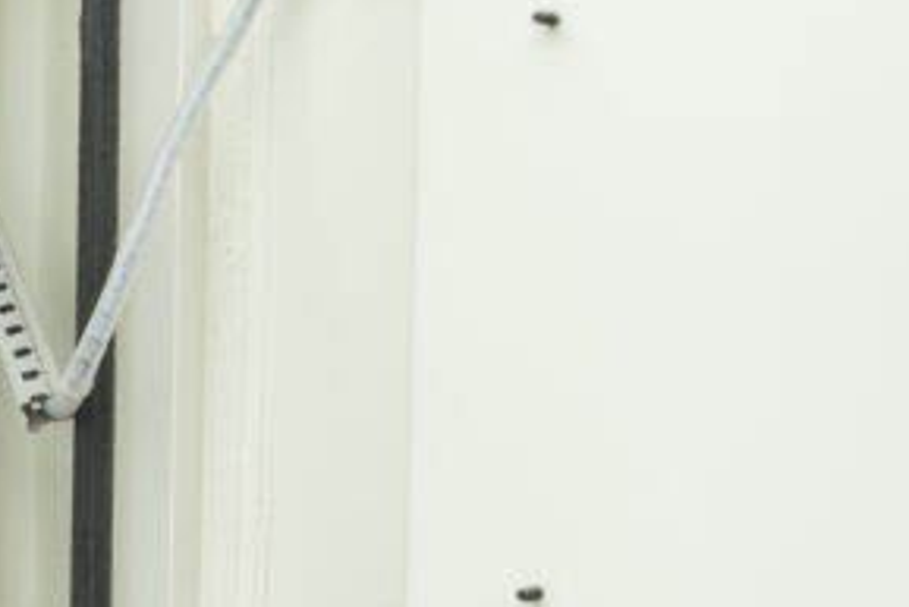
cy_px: 285
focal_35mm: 85
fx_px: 2147
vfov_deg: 16.1
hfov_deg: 19.6
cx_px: -579
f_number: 5
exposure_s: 1/160
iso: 200
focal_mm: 24
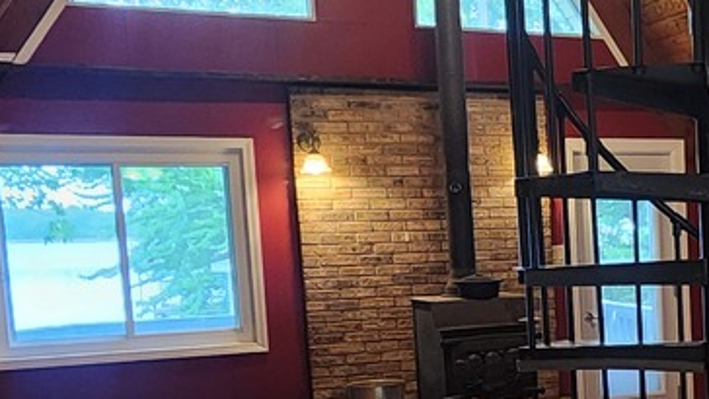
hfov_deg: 32.3
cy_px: 362
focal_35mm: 56
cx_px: 797
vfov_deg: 21.0
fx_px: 1053
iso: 400
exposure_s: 1/60
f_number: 2.2
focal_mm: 2.2
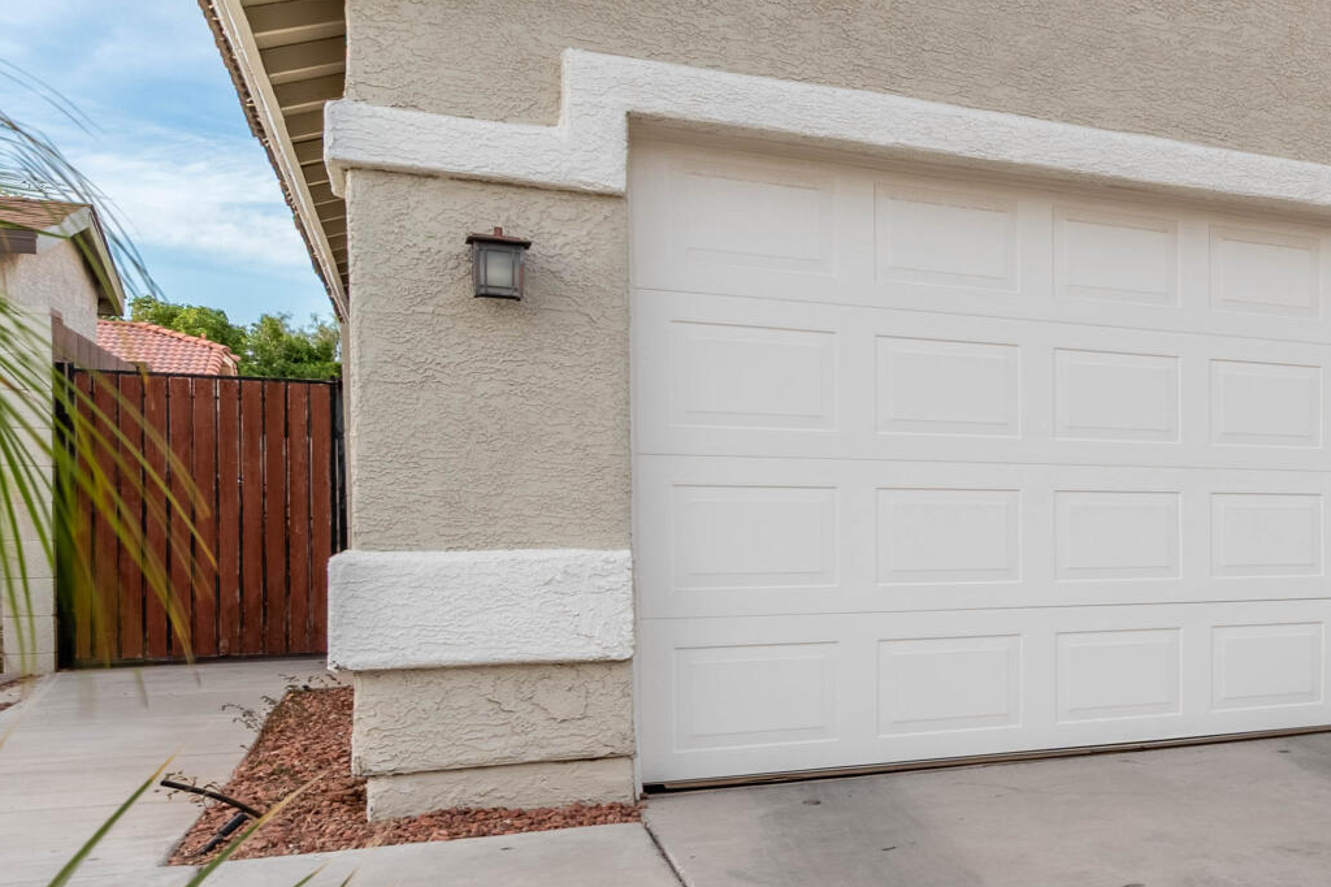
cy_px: 480
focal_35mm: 41
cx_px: 1751
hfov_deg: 33.6
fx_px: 1515
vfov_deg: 32.6
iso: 100
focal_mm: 14
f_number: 8
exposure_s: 1/1600
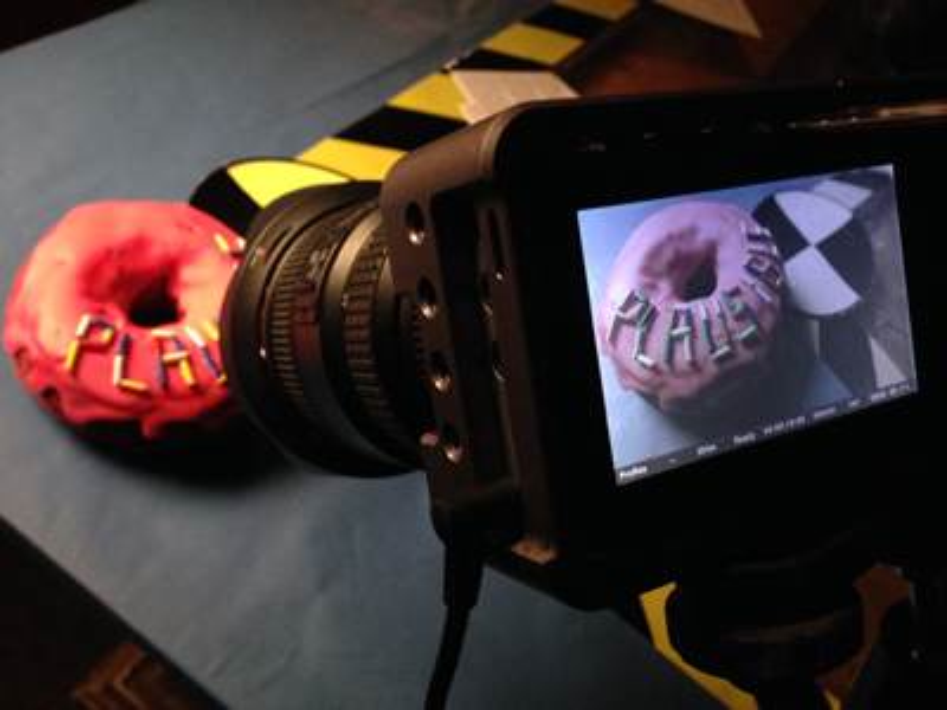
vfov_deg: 42.9
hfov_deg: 55.4
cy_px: 355
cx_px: 474
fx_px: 903
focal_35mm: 33
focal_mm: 4.12
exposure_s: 1/20
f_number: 2.4
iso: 320
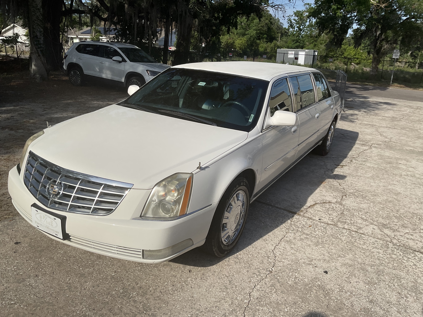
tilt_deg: -20.6
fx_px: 354
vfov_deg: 48.2
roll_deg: -2.2
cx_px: 212
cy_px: 158
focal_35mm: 29
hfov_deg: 61.7
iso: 20
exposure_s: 1/3534
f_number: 1.8
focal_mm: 3
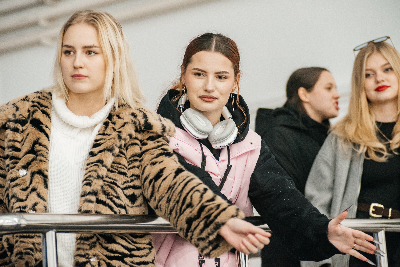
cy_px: 134
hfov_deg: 17.6
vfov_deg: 11.8
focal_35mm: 116
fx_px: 1289
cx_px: 200
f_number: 4
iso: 4000
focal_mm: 116
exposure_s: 1/160
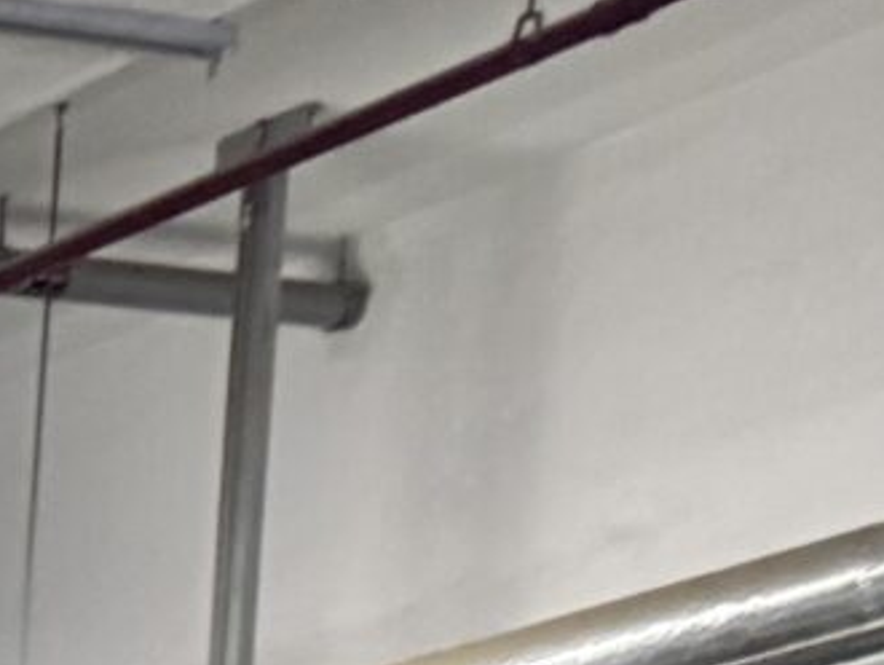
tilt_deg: -6.6
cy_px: 2389
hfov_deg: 8.1
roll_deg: -1.9
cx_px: -2256
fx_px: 4753
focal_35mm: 186
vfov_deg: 6.7
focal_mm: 6.76
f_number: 1.78
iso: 640
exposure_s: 1/33
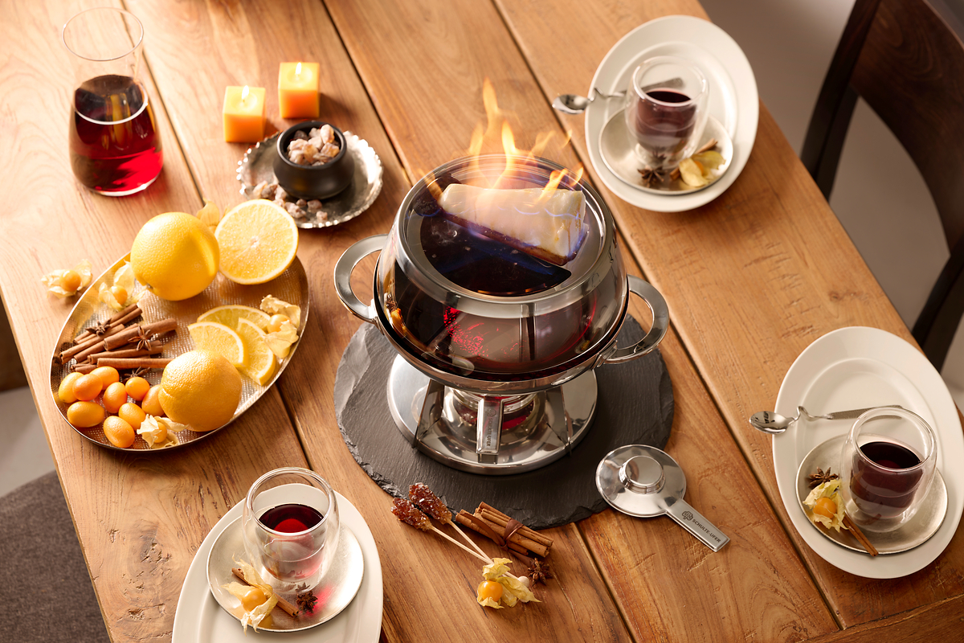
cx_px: 482
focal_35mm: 90
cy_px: 322
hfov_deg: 22.6
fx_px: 2410
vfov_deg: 15.2
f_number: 5.6
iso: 64
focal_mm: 90
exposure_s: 1/125
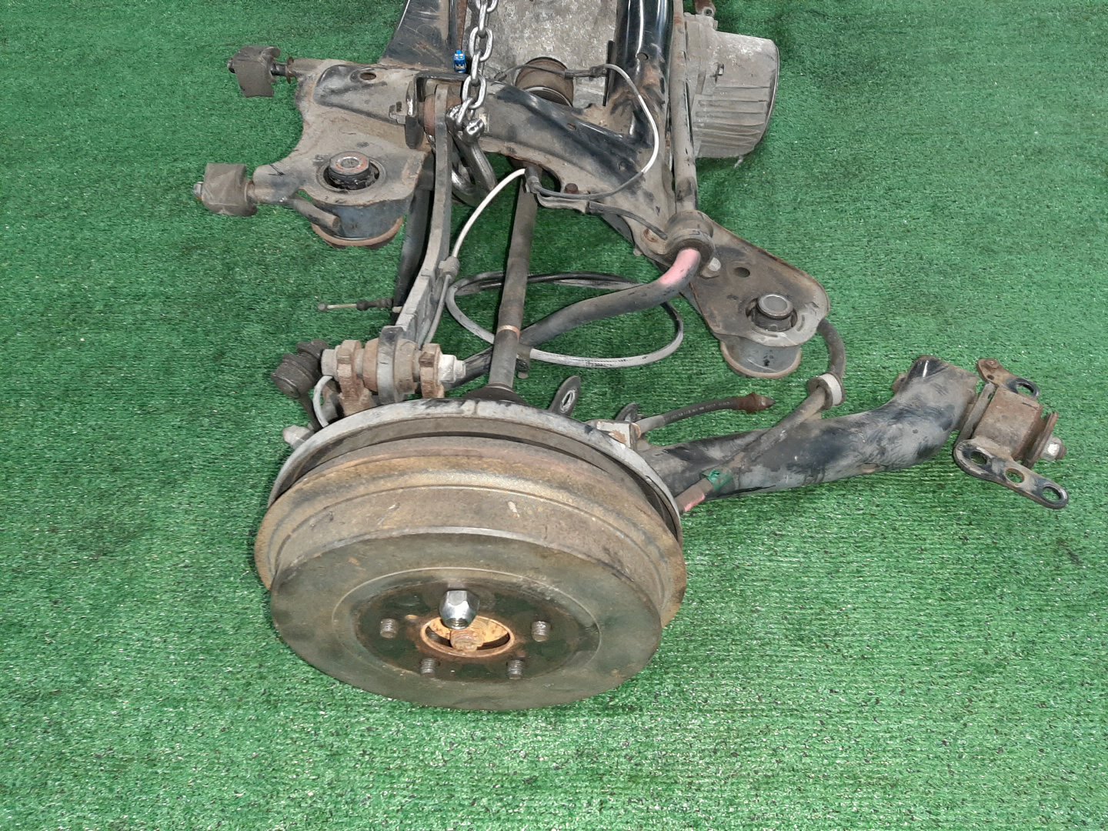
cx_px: 554
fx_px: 832
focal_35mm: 26
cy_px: 416
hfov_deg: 67.3
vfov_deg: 53.1
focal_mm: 3.93
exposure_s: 1/25
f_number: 1.7
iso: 345
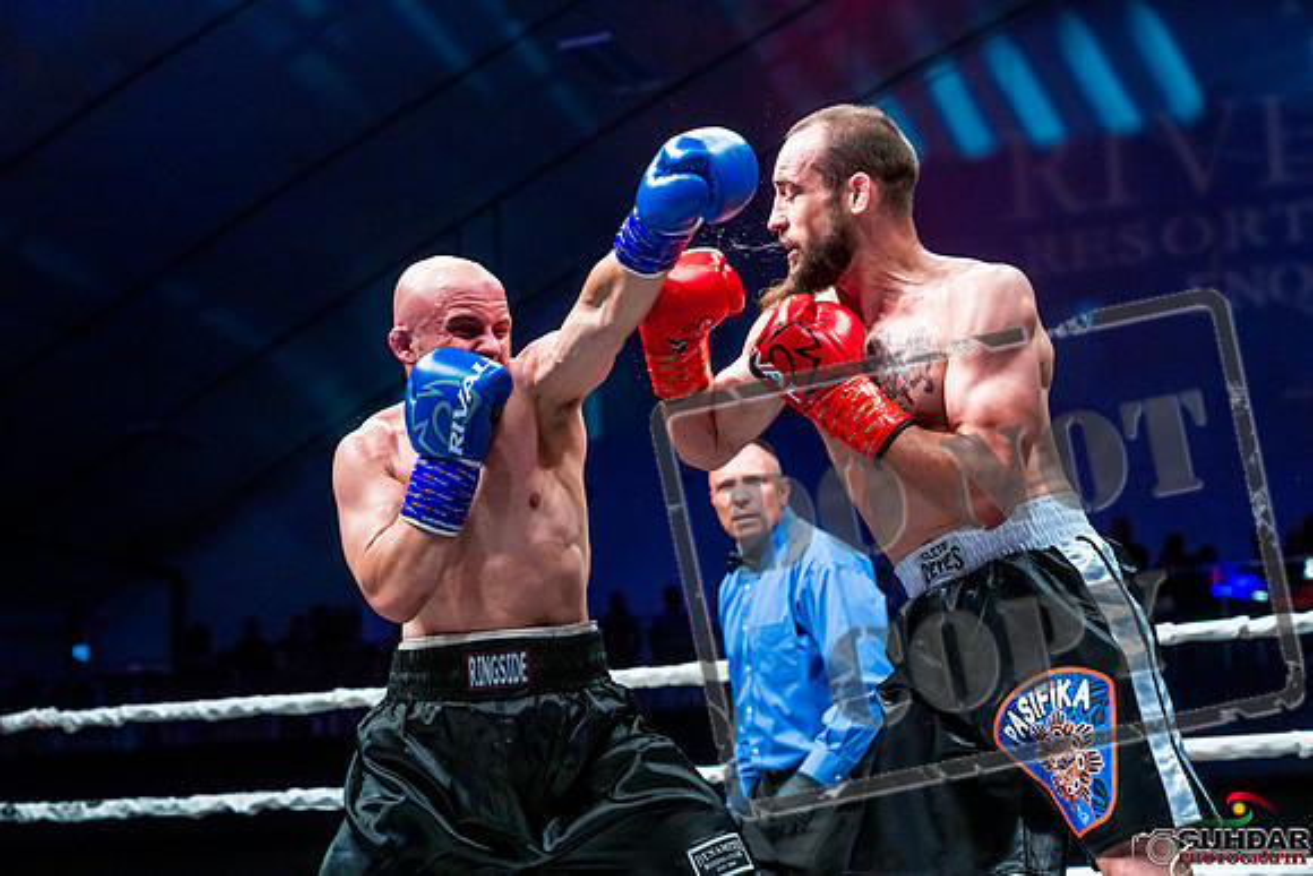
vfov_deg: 20.6
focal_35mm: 66
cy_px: 438
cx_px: 656
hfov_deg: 30.5
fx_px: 2408
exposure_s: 1/1000
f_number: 4
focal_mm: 66
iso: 4000
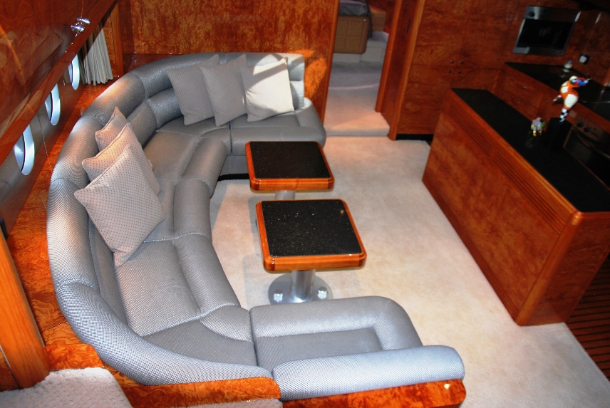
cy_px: 204
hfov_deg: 67.3
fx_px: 458
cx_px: 305
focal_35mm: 27
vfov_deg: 48.0
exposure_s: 1/60
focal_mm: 18
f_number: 3.5
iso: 200
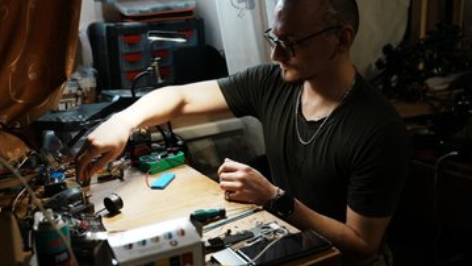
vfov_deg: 28.3
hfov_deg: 48.4
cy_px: 111
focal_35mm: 42
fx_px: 526
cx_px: 237
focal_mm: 36
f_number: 2.8
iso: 2500
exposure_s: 1/125
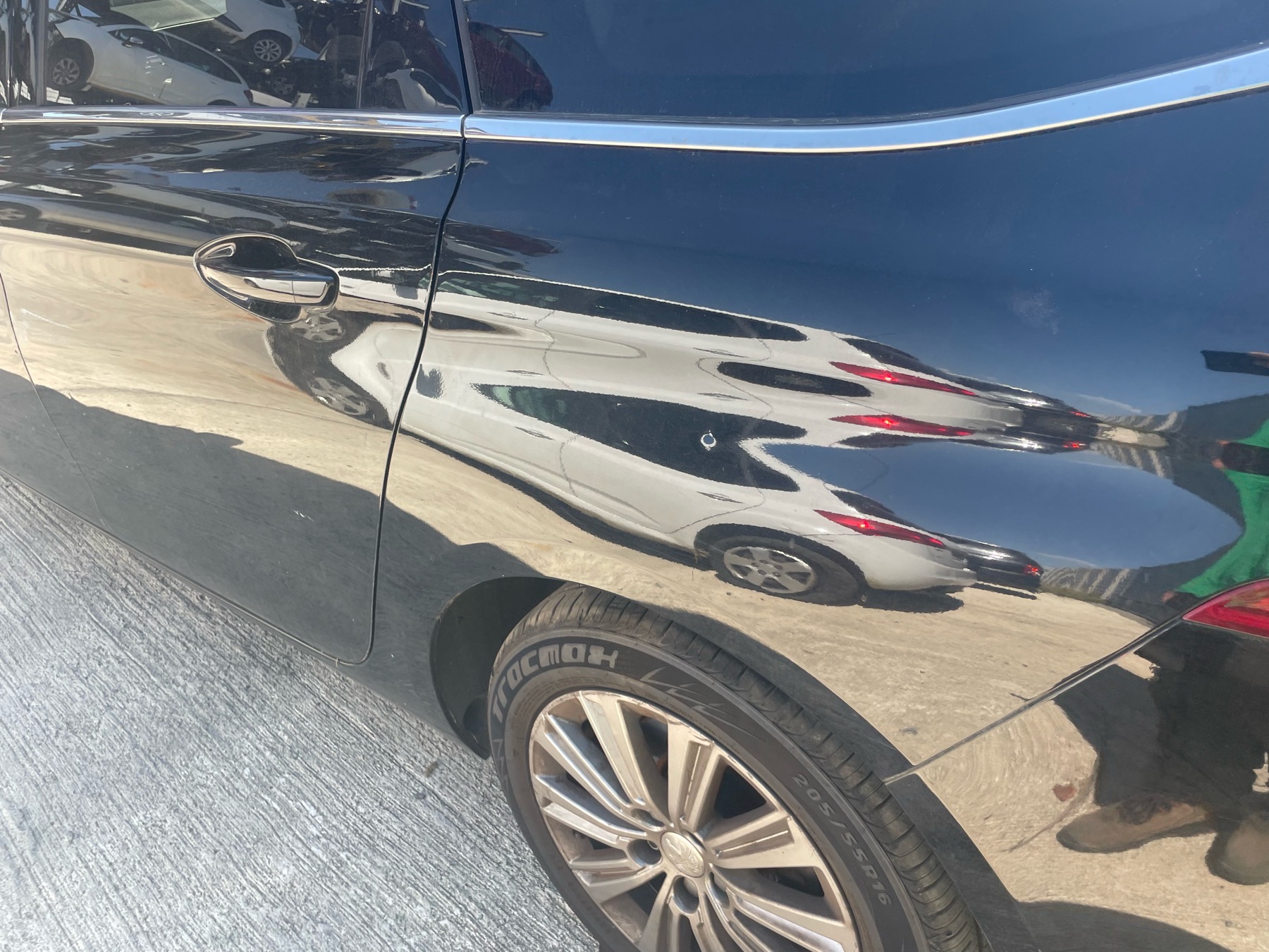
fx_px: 953
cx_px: 634
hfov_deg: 67.3
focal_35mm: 26
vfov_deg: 53.1
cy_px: 476
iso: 32
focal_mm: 4.2
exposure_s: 1/500
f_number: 1.6
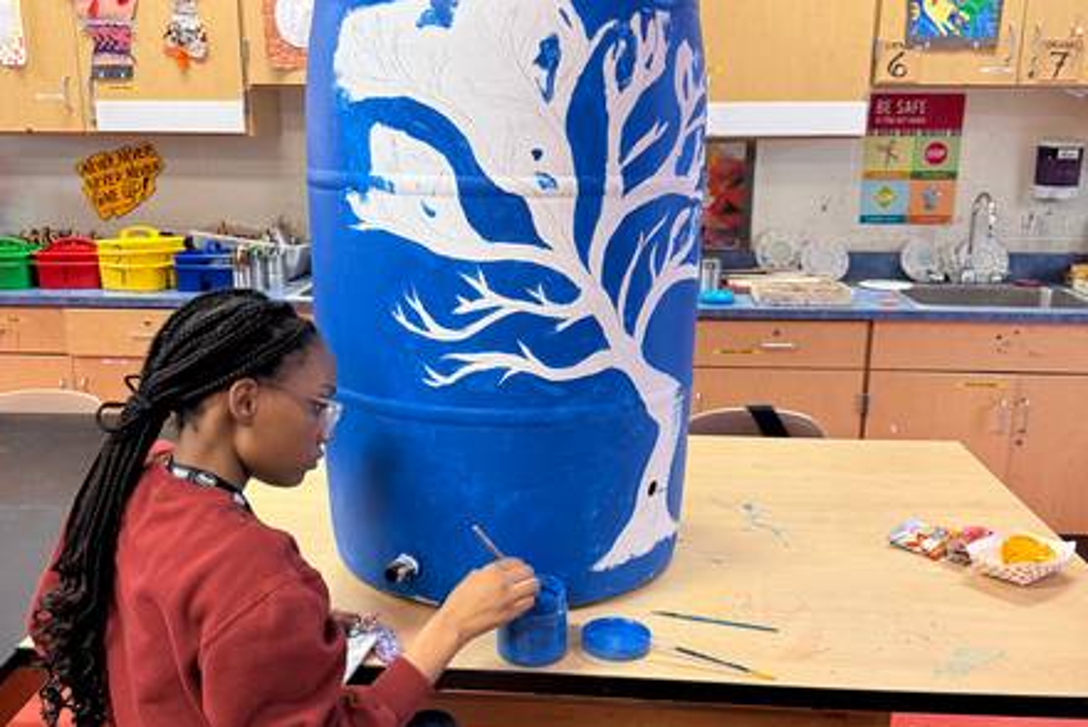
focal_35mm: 34
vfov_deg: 38.9
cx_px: 537
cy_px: 383
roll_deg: -0.6
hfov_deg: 55.8
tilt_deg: -13.6
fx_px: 1028
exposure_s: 1/60
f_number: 1.78
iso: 320
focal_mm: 6.76
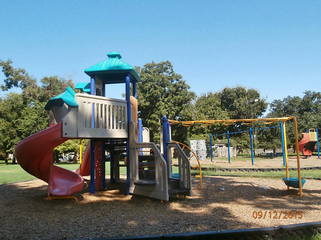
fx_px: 278
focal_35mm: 30
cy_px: 120
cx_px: 160
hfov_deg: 60.0
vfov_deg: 46.8
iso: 100
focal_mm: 5.36
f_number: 3.5
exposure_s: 1/500
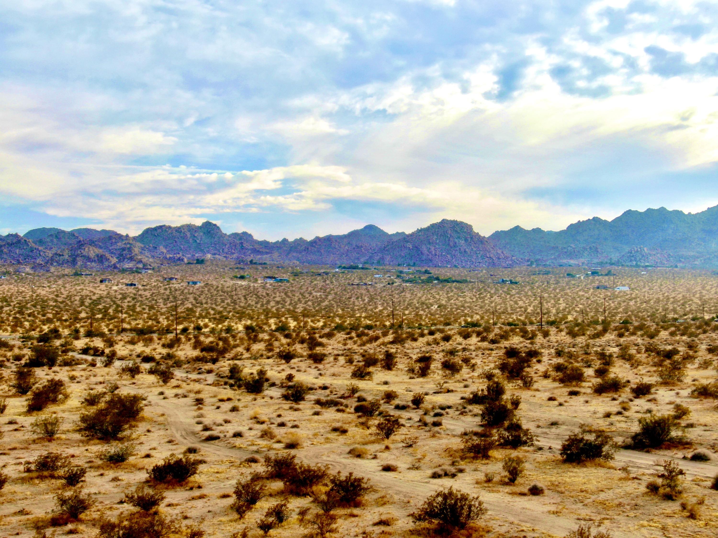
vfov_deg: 30.3
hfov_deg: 39.7
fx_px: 996
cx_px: 359
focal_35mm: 48
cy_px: 269
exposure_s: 1/640
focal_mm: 8.6
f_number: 3.8
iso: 100
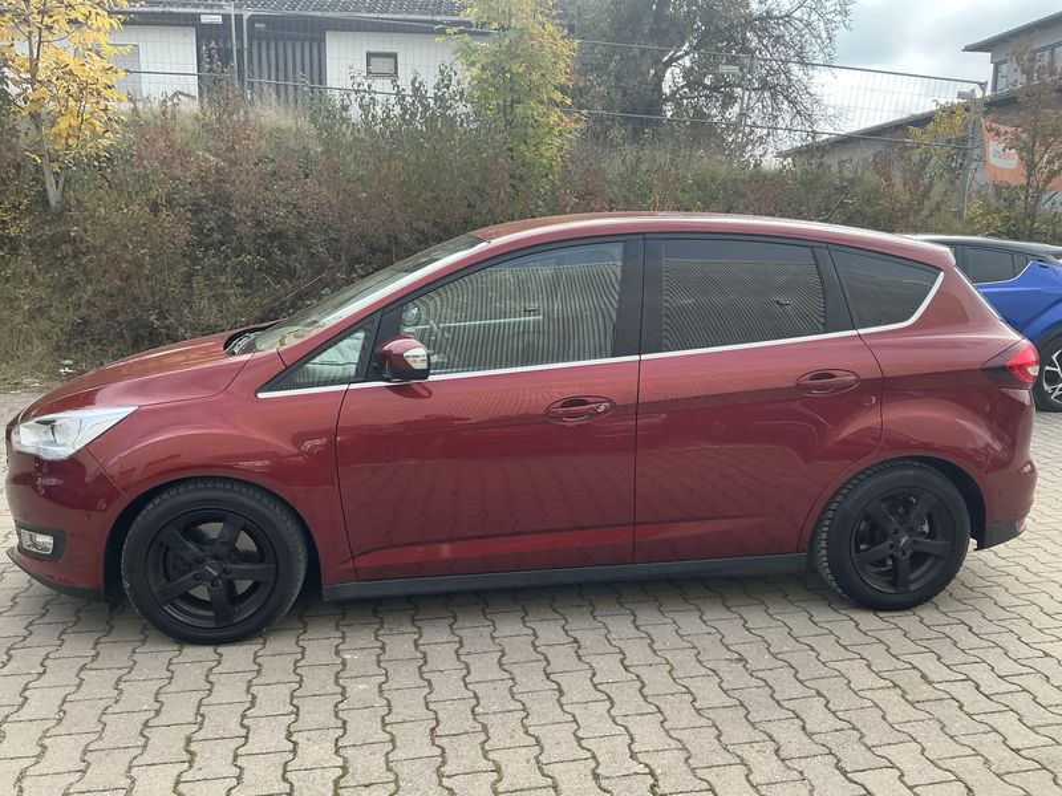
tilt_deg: -8.7
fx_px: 859
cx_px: 531
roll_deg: -1.4
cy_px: 398
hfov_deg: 63.4
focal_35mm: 28
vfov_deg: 49.7
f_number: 1.8
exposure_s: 1/450
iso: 25
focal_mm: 3
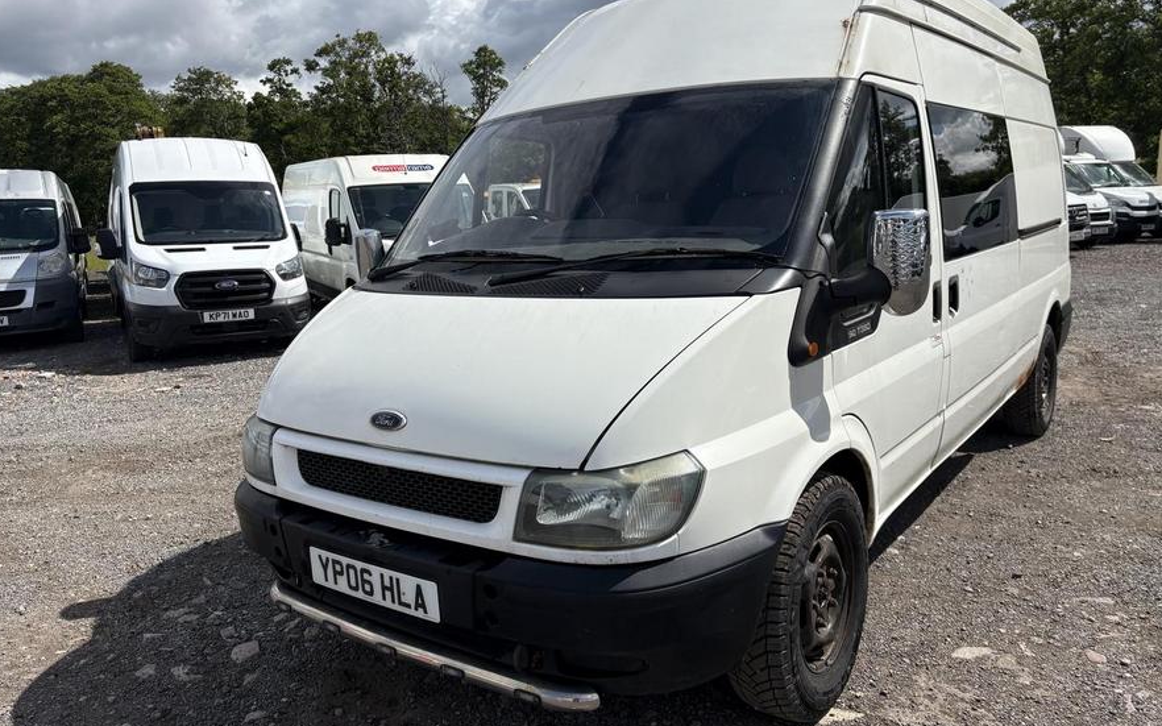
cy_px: 333
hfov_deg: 66.5
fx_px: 887
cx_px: 576
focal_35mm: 28
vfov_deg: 44.5
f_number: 1.6
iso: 50
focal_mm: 5.96
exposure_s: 1/5814
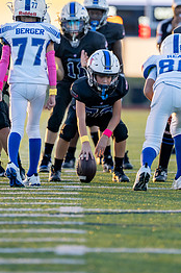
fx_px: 3395
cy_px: 82
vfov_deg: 4.6
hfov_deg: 3.1
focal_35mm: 449
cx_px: 89
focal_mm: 200
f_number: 2.8
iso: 640
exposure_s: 1/1250
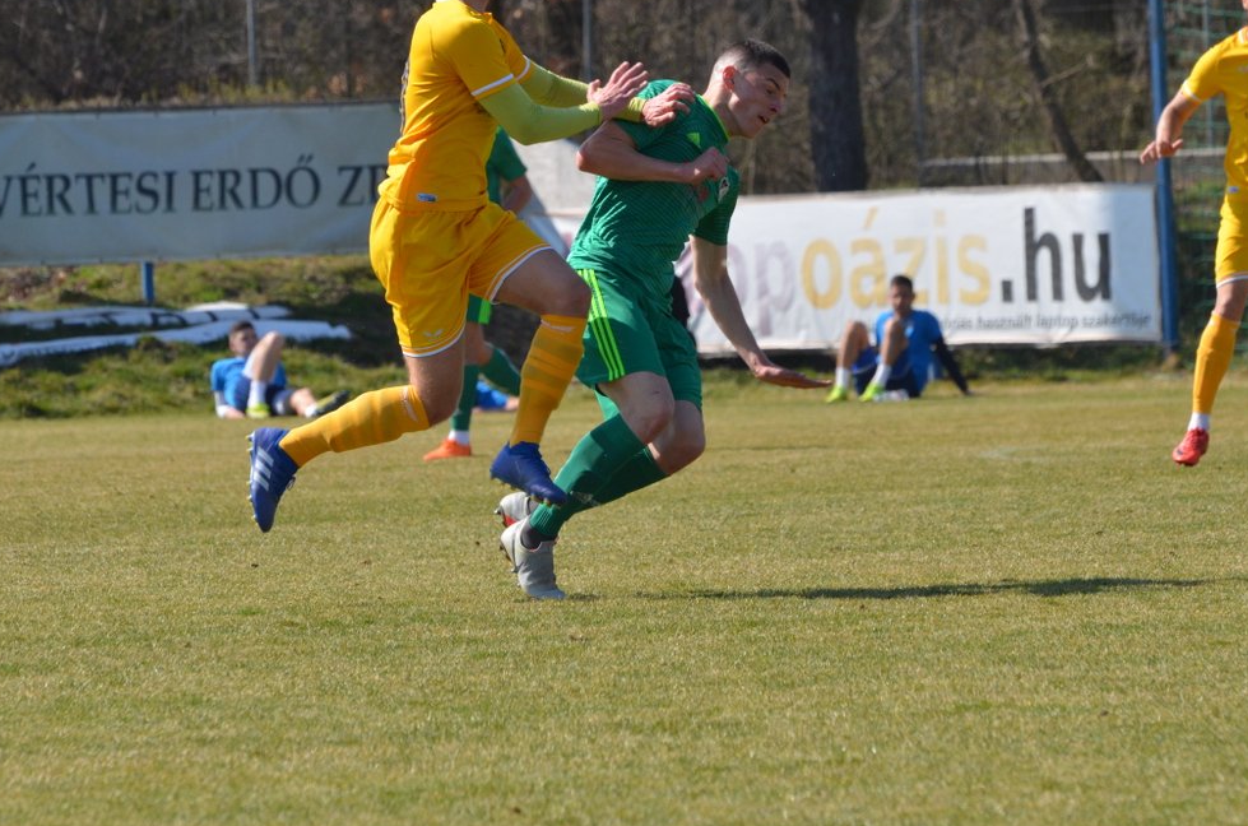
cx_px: 642
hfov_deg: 4.9
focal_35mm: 423
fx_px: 14631
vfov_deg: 3.2
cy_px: 326
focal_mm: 230
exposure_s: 1/1000
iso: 500
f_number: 8
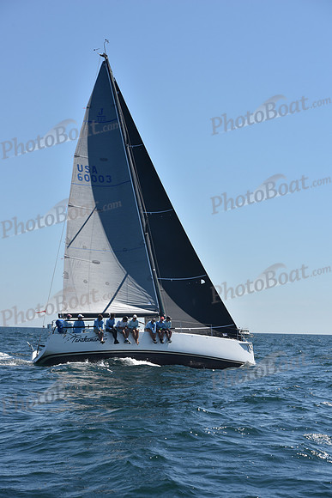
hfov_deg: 19.5
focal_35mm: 70
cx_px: 166
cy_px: 249
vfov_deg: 28.8
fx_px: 968
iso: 200
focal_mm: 70
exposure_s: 1/1000
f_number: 7.1
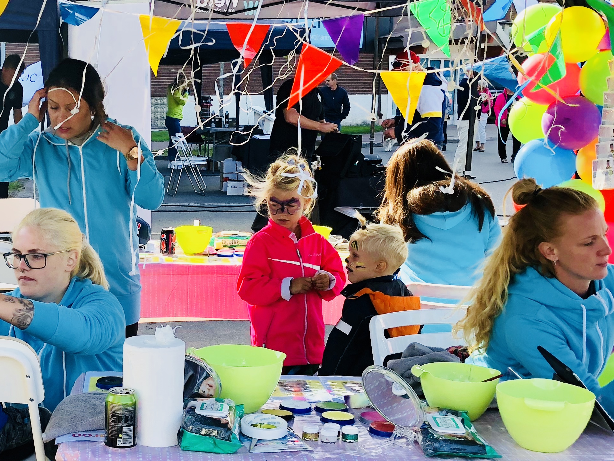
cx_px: 112
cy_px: 254
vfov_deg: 24.8
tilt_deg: -8.5
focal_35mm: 59
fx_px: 1047
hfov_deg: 31.7
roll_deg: -1.5
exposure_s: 1/221
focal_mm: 4
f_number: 1.8
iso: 20
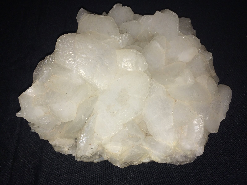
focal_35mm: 29
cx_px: 124
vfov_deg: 48.2
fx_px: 207
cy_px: 92
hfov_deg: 61.7
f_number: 2.2
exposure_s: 1/108
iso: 32
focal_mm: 4.15
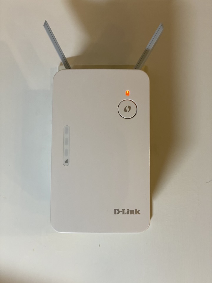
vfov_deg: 36.8
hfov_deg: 28.0
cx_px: 106
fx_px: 425
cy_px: 142
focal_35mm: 52
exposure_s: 1/115
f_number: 2
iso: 125
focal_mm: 6
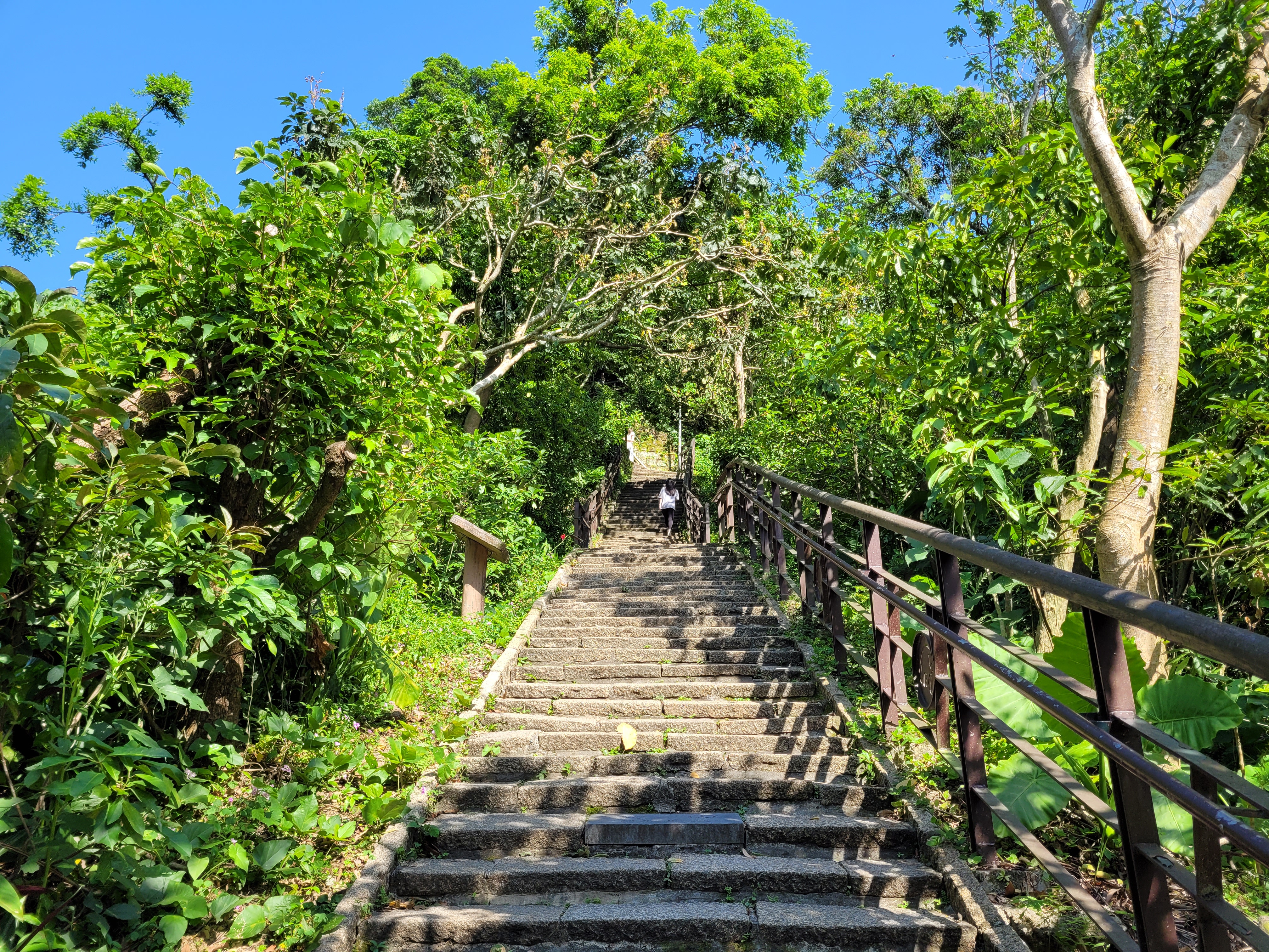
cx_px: 634
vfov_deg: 53.1
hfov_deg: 67.3
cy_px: 476
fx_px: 953
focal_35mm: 26
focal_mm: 5.4
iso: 40
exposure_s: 1/779
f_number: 1.8
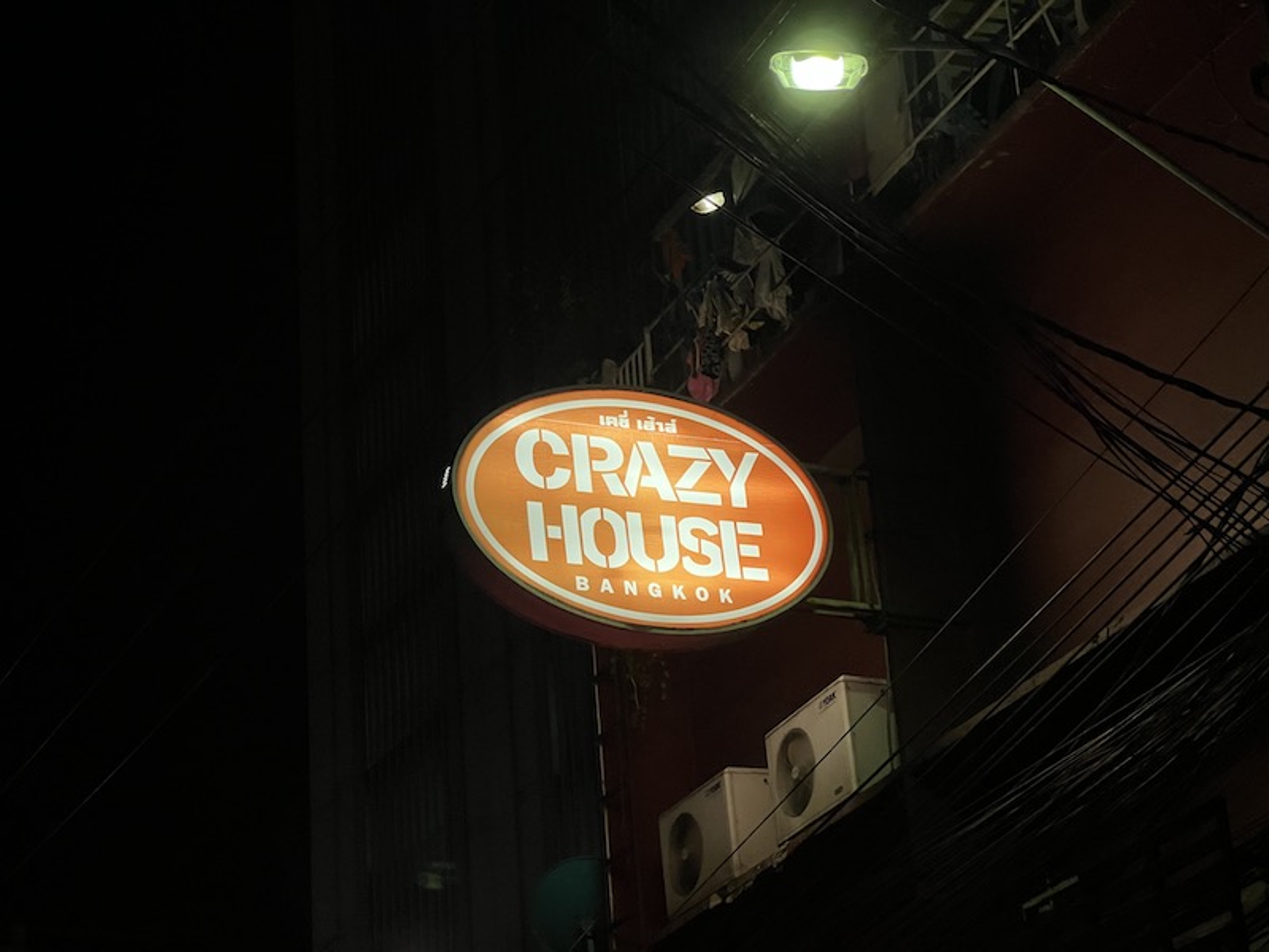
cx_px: 634
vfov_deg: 19.1
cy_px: 476
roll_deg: +4.0
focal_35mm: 77
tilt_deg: +24.5
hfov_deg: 25.3
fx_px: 2823
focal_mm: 9
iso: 250
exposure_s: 1/50
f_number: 2.8
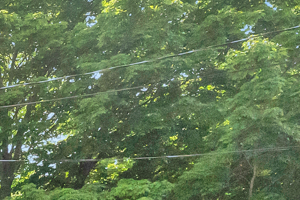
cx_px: -374
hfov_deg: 15.8
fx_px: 700
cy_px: 256
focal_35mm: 84
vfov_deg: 15.5
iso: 2500
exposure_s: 1/2500
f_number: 7.1
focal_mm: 16
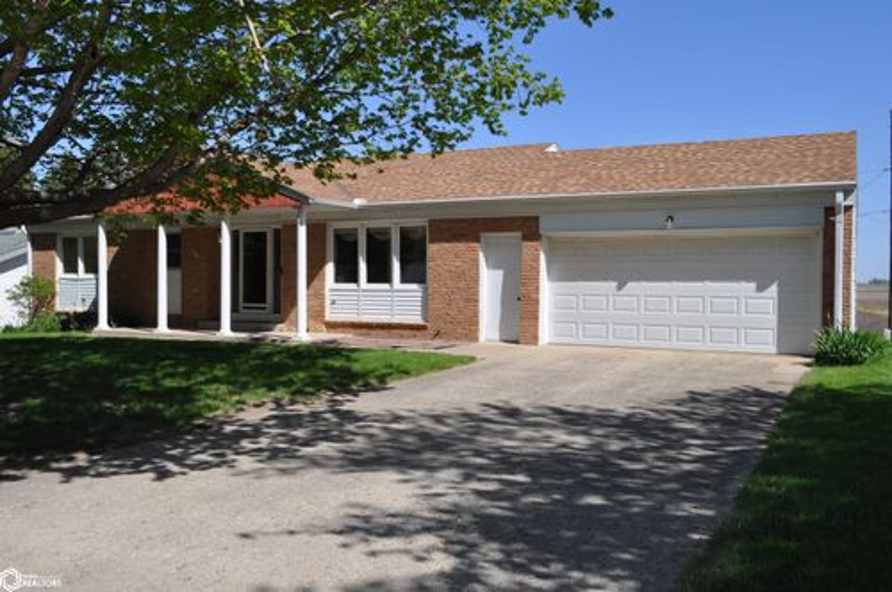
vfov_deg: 39.9
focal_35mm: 33
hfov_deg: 57.3
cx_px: 446
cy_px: 296
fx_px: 817
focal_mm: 22
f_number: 10
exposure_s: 1/400
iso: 200
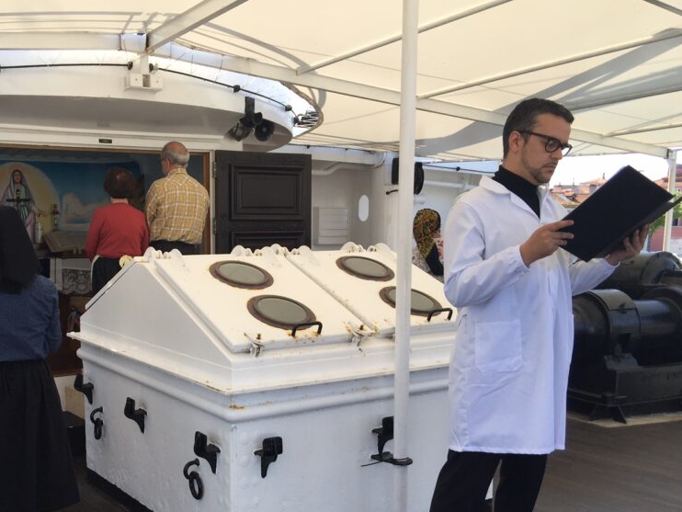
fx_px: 788
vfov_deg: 35.6
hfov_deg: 46.1
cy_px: 349
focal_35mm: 40
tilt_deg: -8.7
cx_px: 229
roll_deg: -1.1
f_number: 2.2
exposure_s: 1/659
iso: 32
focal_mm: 4.15
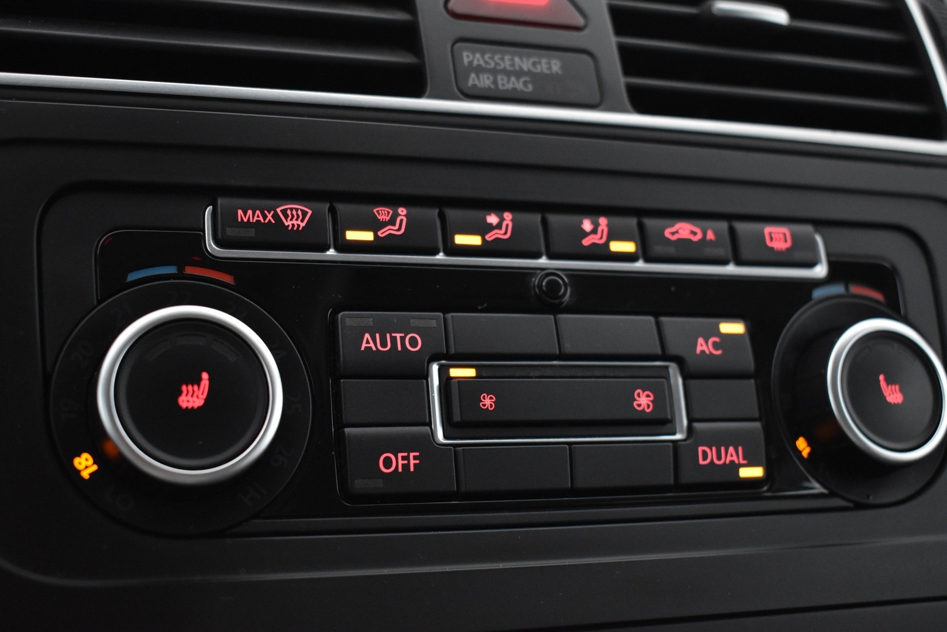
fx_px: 1342
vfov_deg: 26.5
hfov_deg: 38.9
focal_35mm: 51
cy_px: 316
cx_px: 474
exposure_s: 1/30
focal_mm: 34
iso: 3200
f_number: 4.5
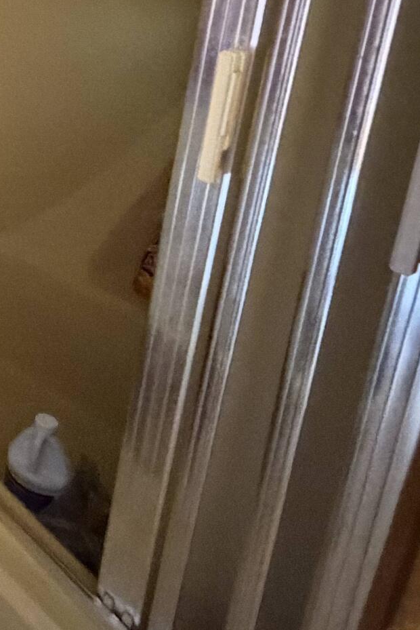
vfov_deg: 38.2
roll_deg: +0.3
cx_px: -290
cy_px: 30
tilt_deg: -17.7
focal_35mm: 47
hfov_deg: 21.4
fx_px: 822
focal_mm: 2.22
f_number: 2.2
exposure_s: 1/39
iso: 1600
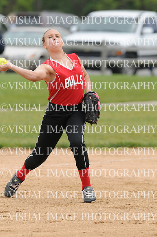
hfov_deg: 3.0
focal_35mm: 450
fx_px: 2952
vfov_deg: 4.6
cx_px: 78
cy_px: 118
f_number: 5
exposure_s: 1/2500
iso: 640
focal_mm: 300
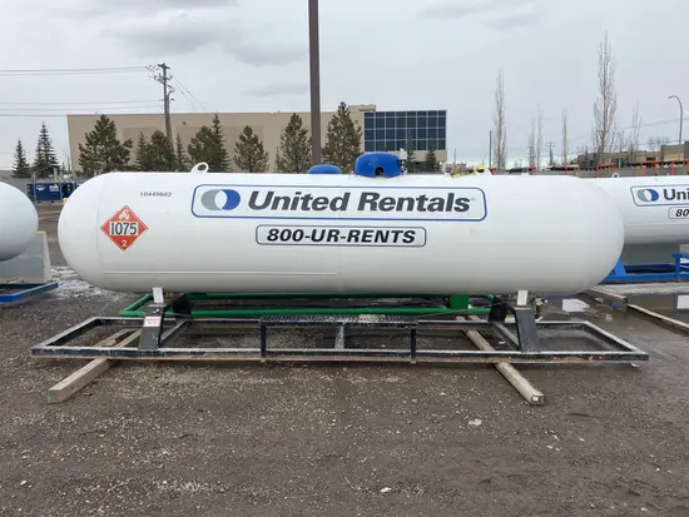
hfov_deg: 63.4
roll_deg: +1.1
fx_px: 558
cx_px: 344
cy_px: 258
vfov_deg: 49.8
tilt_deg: -7.1
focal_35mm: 28
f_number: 1.8
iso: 32
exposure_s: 1/1350
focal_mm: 3.99
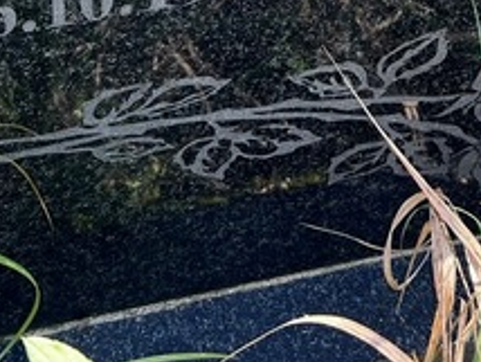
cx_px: 247
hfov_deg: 20.2
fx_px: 1349
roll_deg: -2.6
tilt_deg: -36.6
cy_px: -272
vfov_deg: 13.8
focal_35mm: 97
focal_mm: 5.7
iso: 40
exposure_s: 1/242
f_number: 1.5
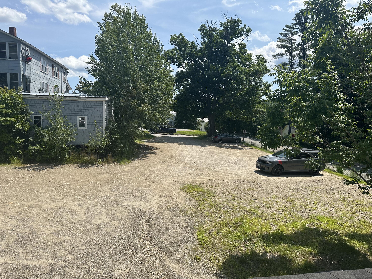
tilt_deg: -4.8
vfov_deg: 56.8
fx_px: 258
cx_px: 186
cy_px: 140
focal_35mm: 24
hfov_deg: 71.6
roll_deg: -1.0
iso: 80
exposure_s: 1/5263
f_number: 1.78
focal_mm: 6.86
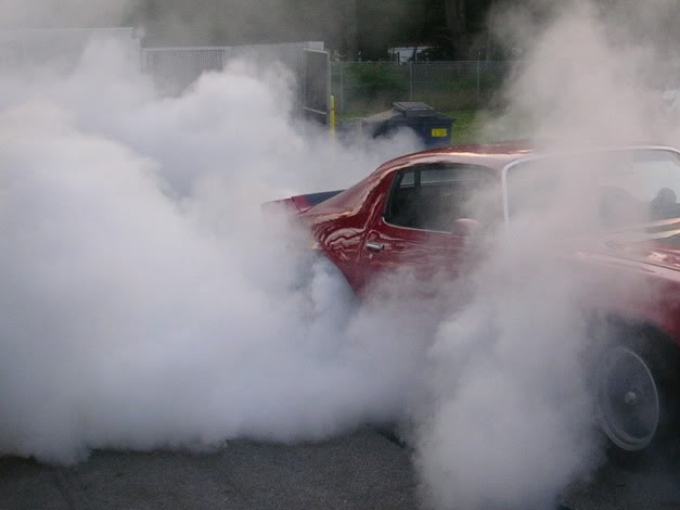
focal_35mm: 67
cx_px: 425
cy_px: 231
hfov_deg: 28.9
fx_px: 1316
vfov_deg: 21.9
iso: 100
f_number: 2.9
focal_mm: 6.2
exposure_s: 1/290
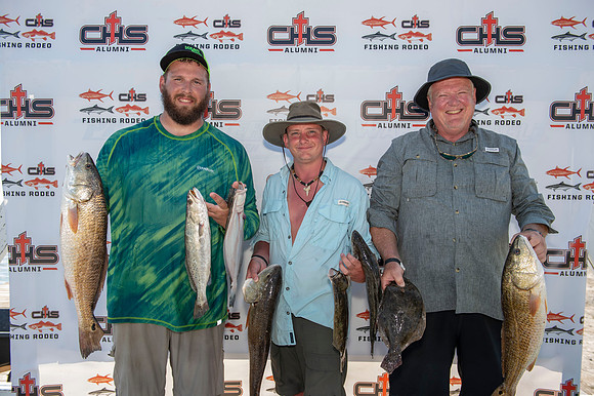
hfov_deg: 58.7
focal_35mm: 32
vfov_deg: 41.1
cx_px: 297
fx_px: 528
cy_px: 198
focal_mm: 32
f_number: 4.5
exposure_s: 1/160
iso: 50
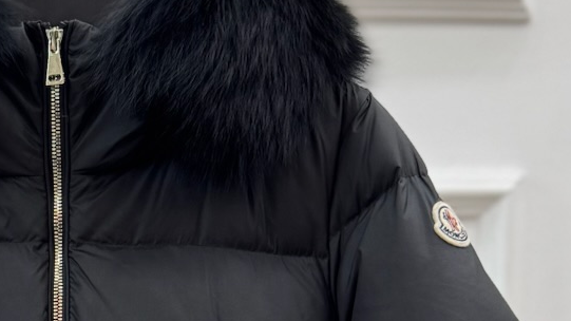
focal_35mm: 99
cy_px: 462
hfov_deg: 21.1
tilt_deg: -1.1
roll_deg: +0.3
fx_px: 1499
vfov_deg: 11.8
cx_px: 54
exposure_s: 1/100
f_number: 1.78
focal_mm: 6.76
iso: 80
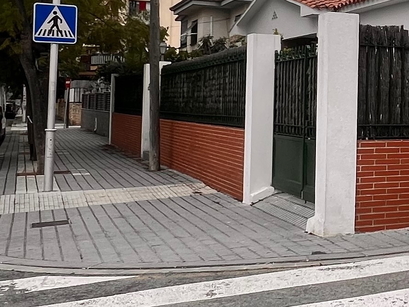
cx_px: 464
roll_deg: -0.9
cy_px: 69
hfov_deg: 29.1
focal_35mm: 59
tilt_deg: +2.5
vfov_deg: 24.5
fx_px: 697
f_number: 1.8
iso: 32
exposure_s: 1/305
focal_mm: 1.57
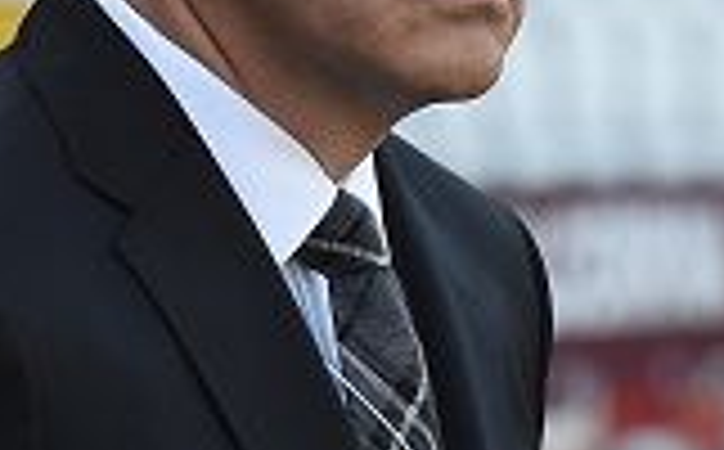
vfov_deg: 2.6
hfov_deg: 4.2
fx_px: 9908
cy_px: 135
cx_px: 486
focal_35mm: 503
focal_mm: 155
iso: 2000
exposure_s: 1/640
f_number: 5.6
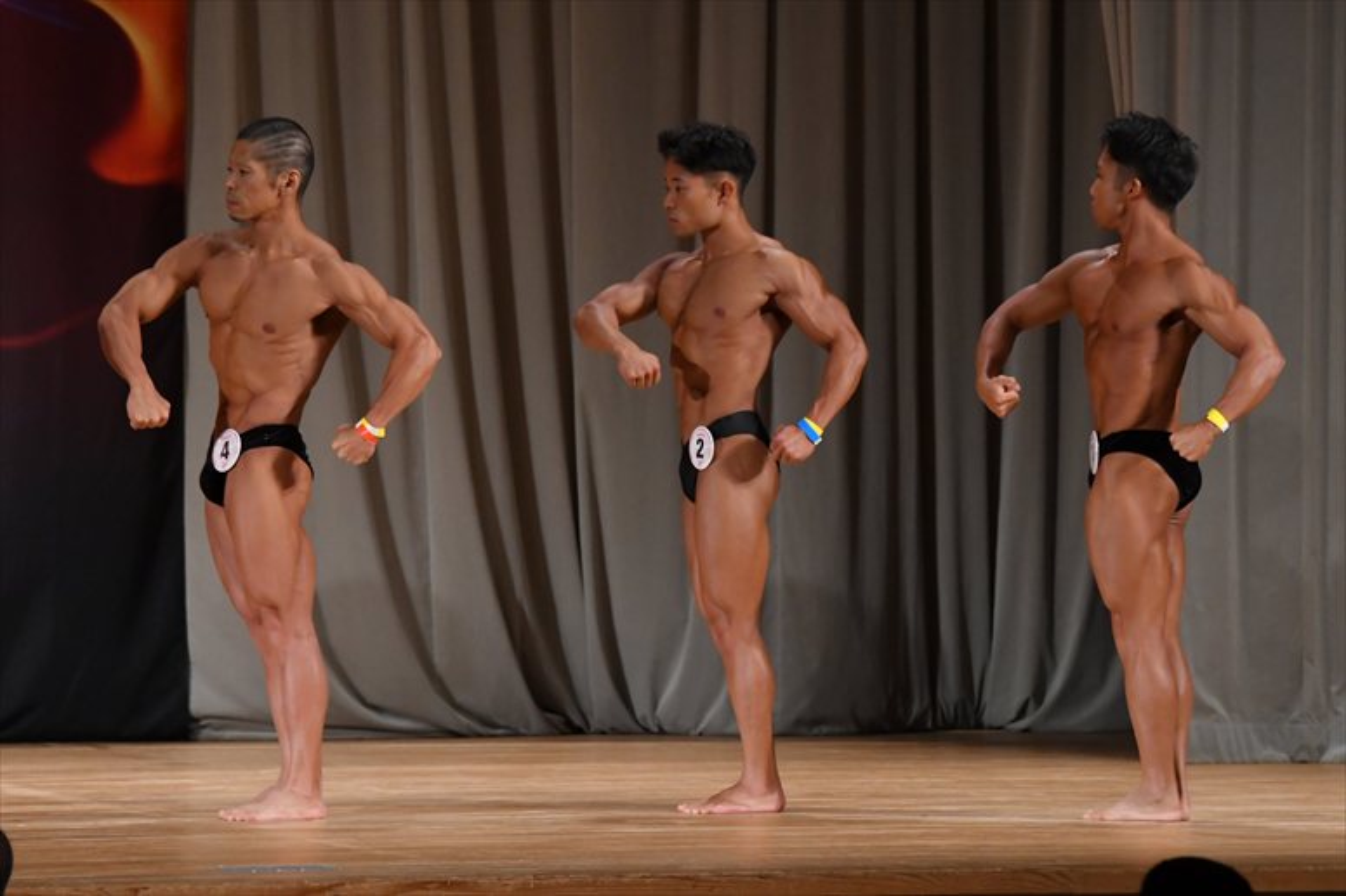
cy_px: 448
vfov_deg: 5.7
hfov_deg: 8.6
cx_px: 673
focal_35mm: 240
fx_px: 8969
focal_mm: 160
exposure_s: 1/400
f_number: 5.6
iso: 3200
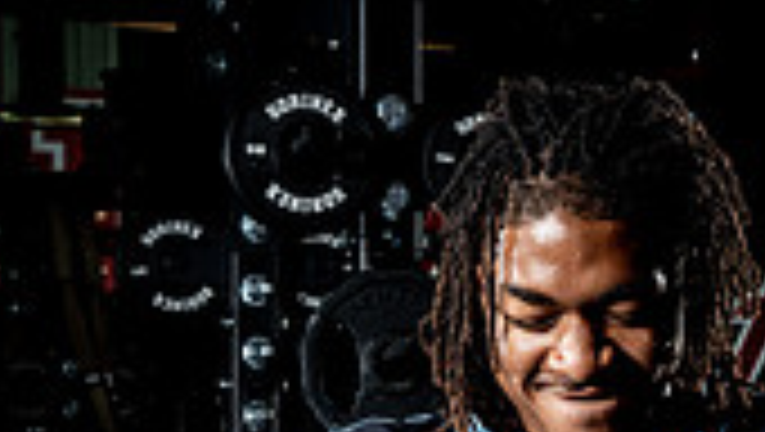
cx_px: 536
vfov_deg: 7.8
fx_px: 2985
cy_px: 936
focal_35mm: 147
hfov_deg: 14.6
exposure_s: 1/250
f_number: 9
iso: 640
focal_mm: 53
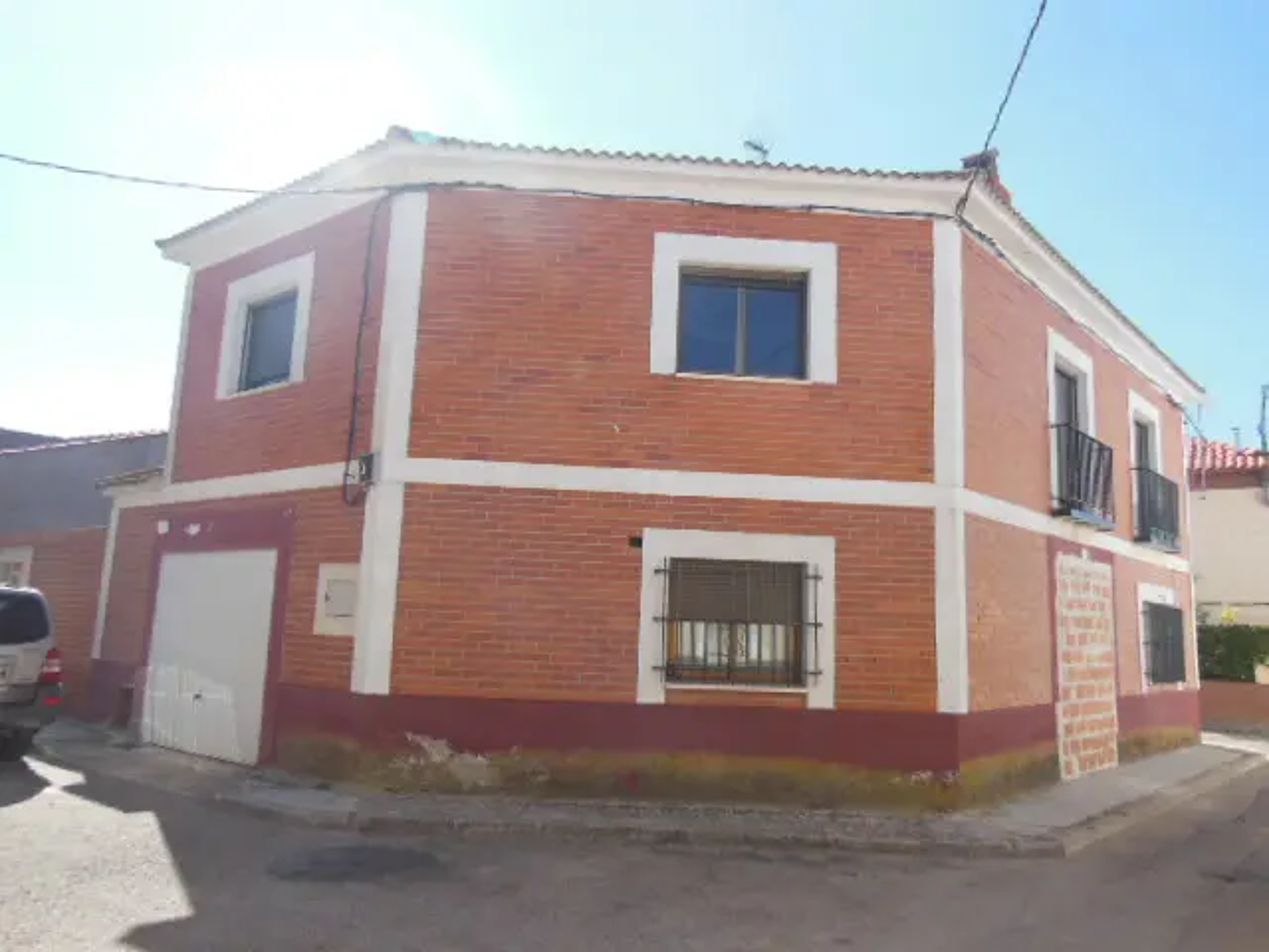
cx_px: 634
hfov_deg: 69.4
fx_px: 916
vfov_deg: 54.9
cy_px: 476
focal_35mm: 25
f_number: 3.5
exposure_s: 1/640
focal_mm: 4.5
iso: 125
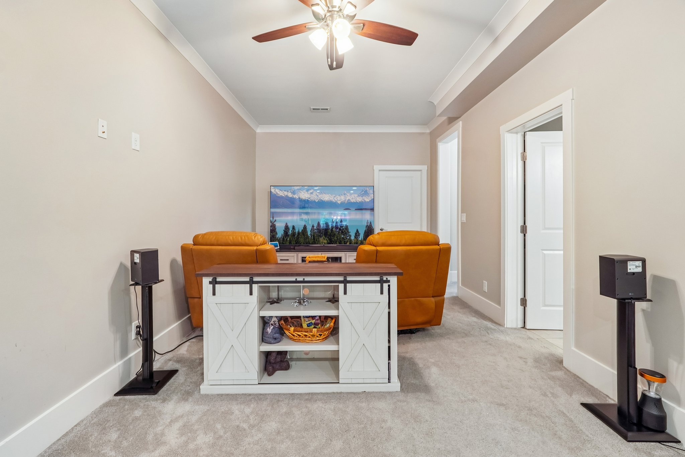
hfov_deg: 100.4
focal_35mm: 15
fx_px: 285
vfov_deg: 77.3
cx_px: 342
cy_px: 228
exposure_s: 1/2
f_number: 8
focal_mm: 10
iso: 400
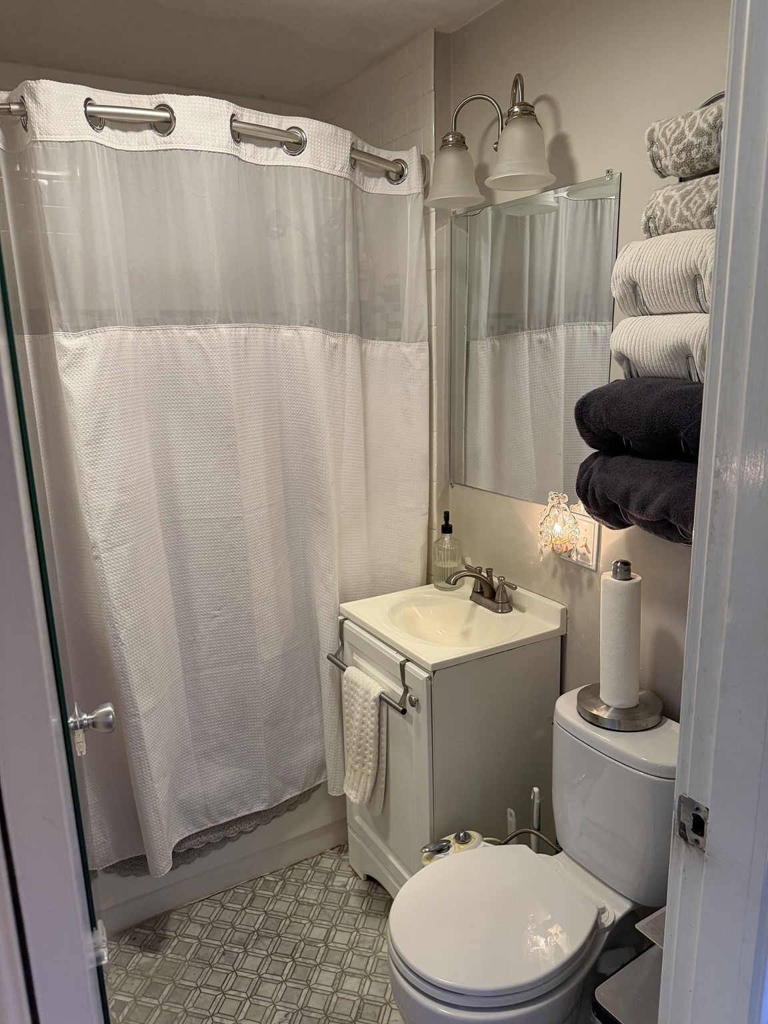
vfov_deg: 71.6
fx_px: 710
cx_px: 384
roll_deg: +1.1
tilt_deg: -12.6
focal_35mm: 24
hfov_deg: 56.8
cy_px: 512
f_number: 1.78
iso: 250
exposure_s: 1/60
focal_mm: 6.76
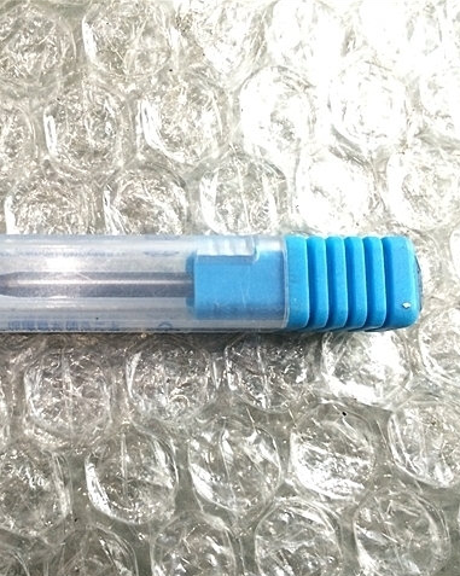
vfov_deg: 48.0
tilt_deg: -83.3
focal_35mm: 38
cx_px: 126
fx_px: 647
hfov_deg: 38.3
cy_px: 289
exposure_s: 1/33
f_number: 2.2
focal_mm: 4.15
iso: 200
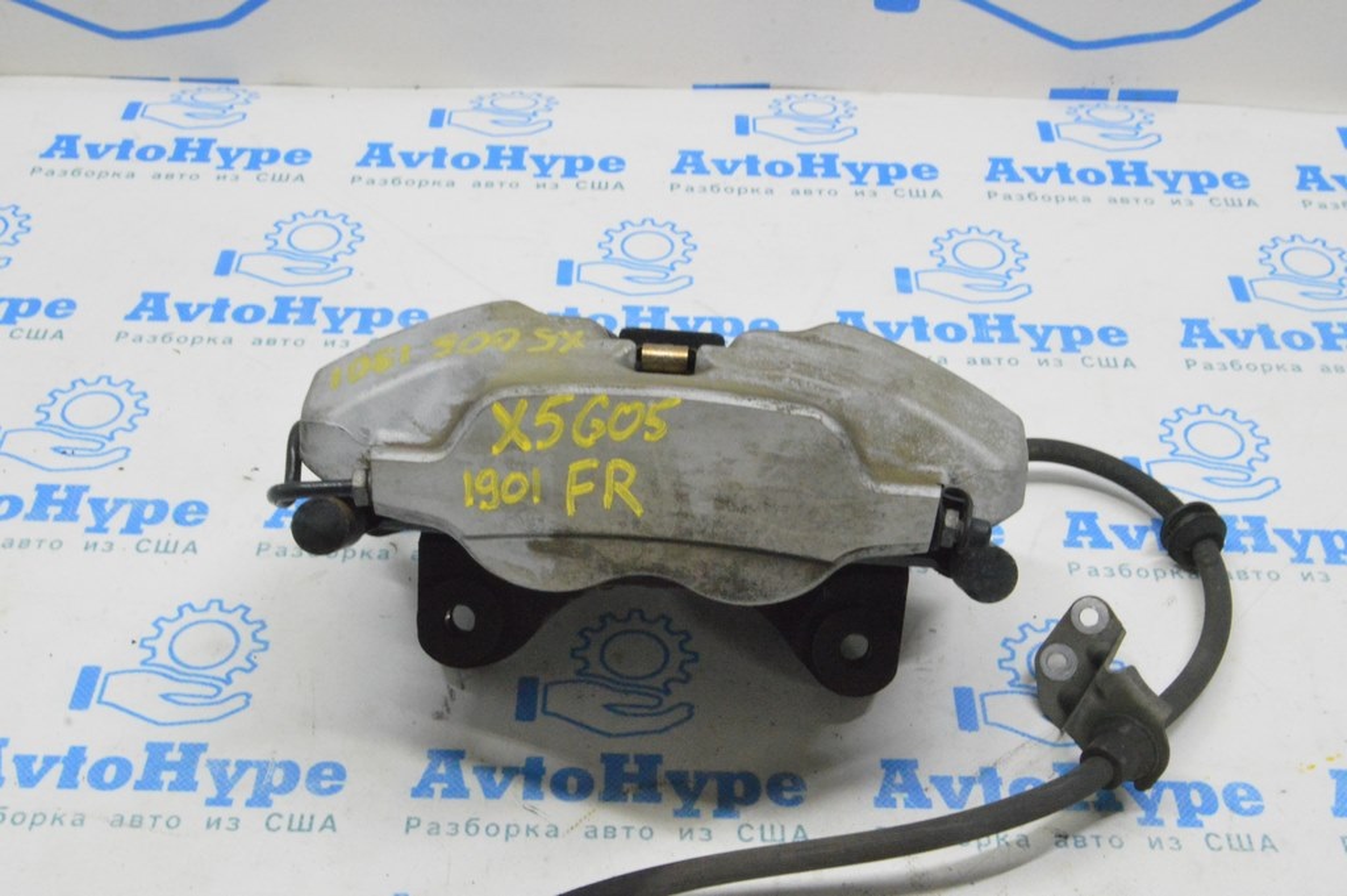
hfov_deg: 41.1
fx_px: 1795
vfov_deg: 28.0
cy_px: 448
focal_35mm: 48
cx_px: 674
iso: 6400
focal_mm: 32
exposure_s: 1/20
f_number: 20
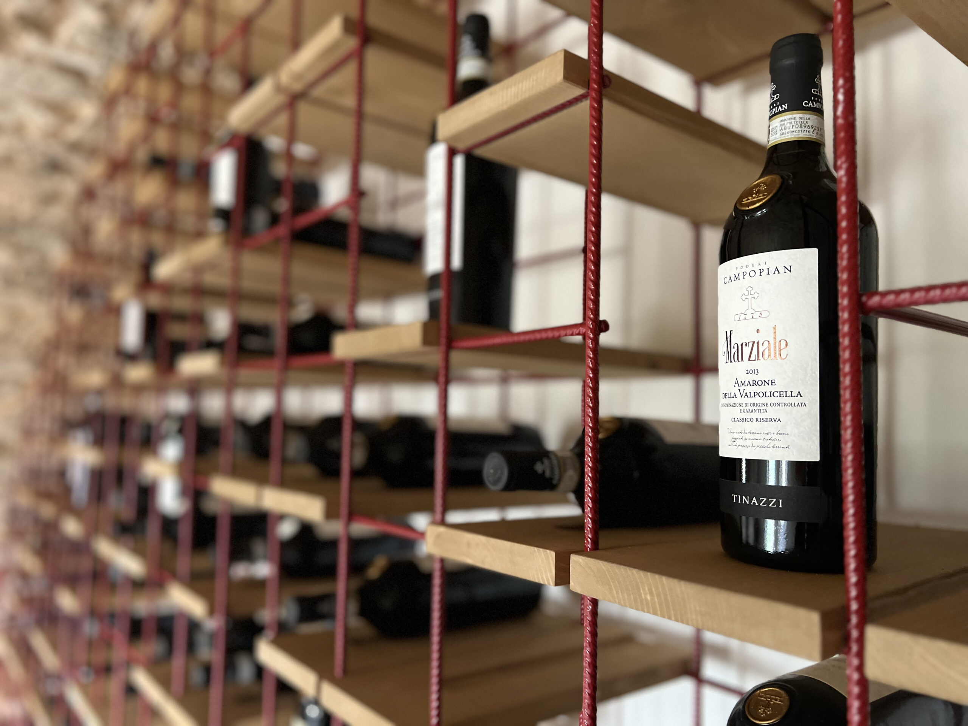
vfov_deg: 53.1
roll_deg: -1.6
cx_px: 484
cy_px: 363
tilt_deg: +4.1
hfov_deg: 67.3
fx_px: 727
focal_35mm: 26
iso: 320
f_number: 1.5
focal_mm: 5.7
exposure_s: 1/50
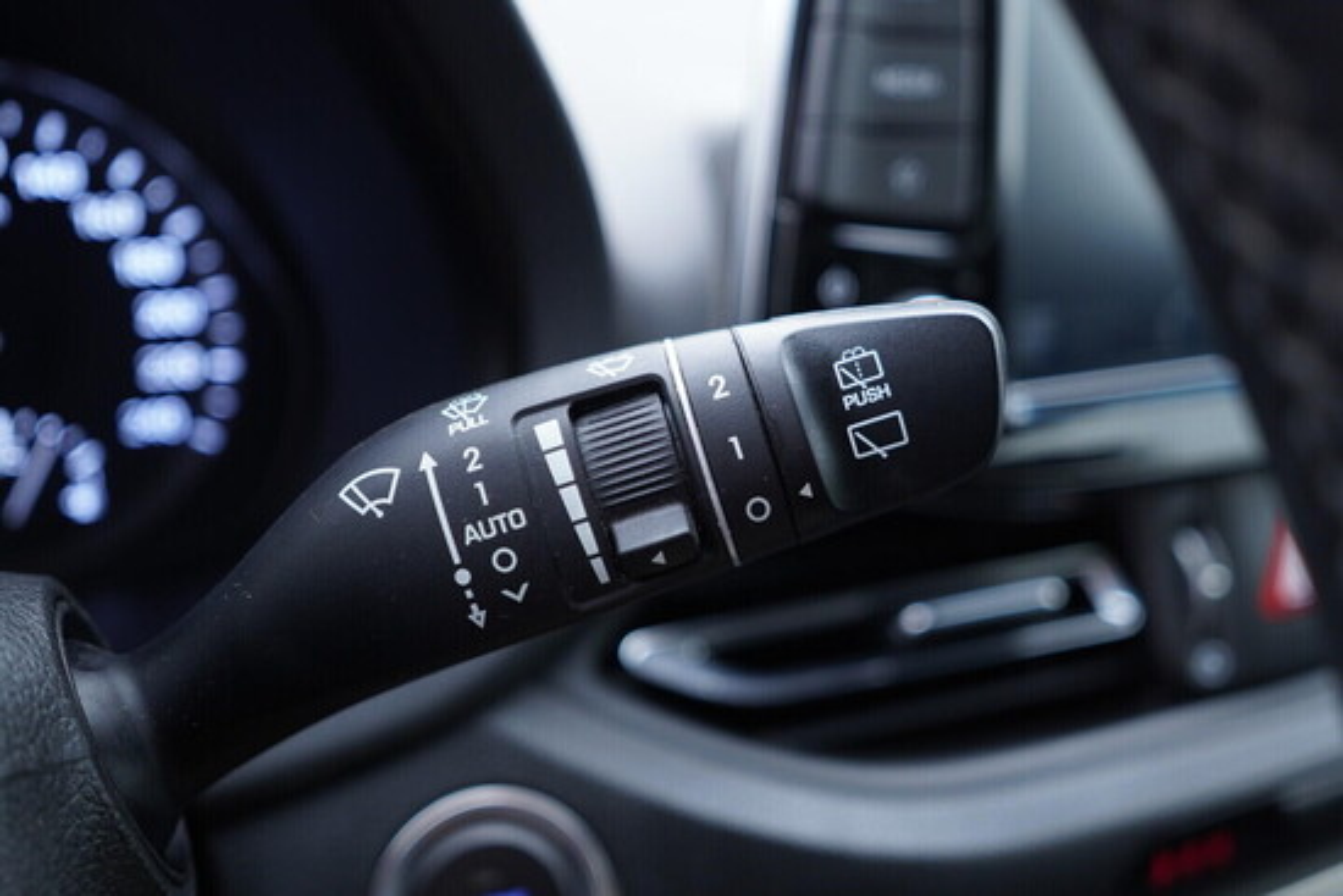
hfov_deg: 53.1
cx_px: 672
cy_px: 448
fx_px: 1343
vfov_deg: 36.9
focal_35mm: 36
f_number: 2.8
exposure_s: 1/40
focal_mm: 24
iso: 320
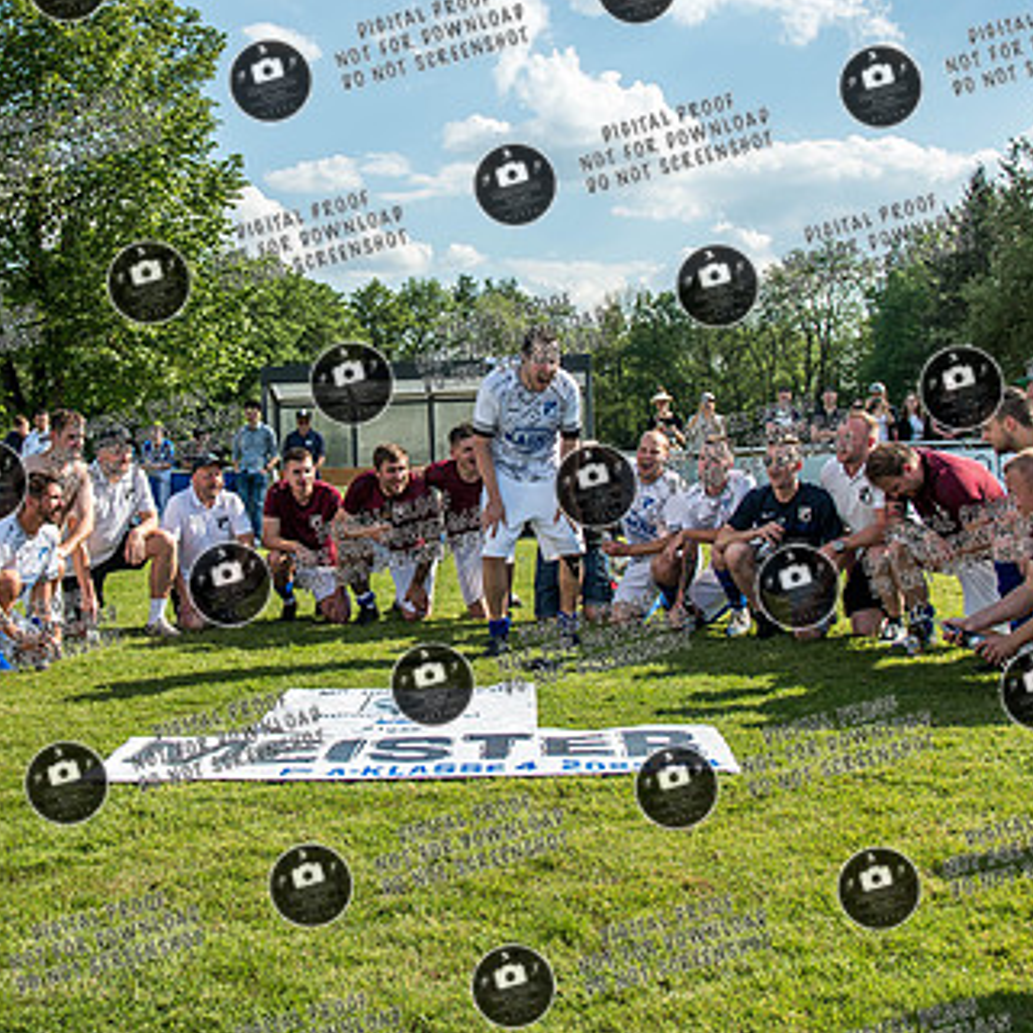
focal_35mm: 46
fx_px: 1553
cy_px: 422
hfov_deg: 36.6
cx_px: 405
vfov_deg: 36.7
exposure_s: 1/400
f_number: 4
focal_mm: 20
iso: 64
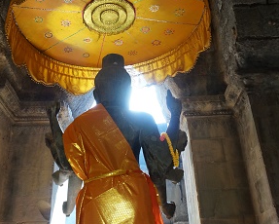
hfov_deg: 43.5
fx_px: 347
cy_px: 77
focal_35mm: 42
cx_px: 109
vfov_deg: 35.4
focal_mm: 16
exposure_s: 1/160
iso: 1000
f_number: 4
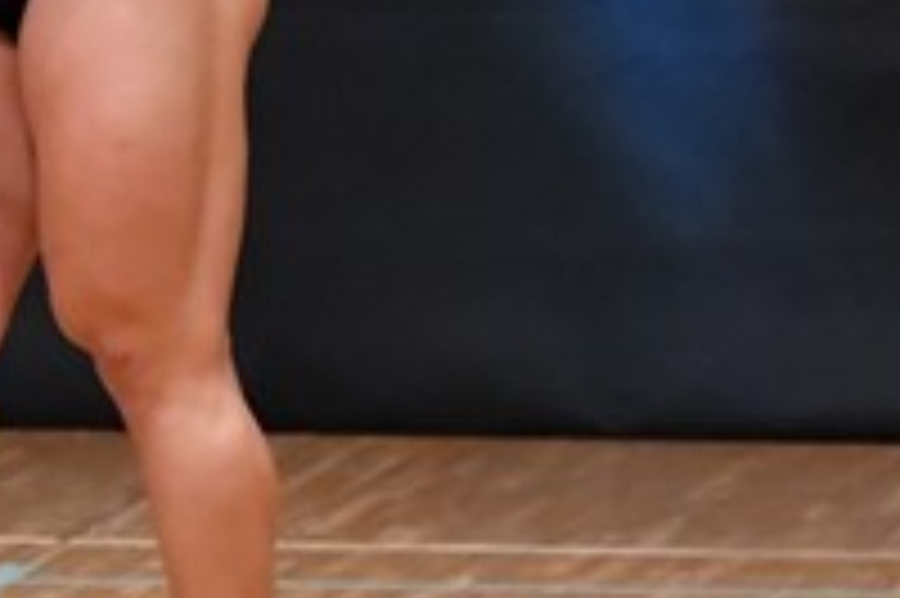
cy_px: -157
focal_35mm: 988
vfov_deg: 1.4
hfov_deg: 2.1
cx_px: -470
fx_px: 24679
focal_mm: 170
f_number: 5.6
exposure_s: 1/400
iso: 6400
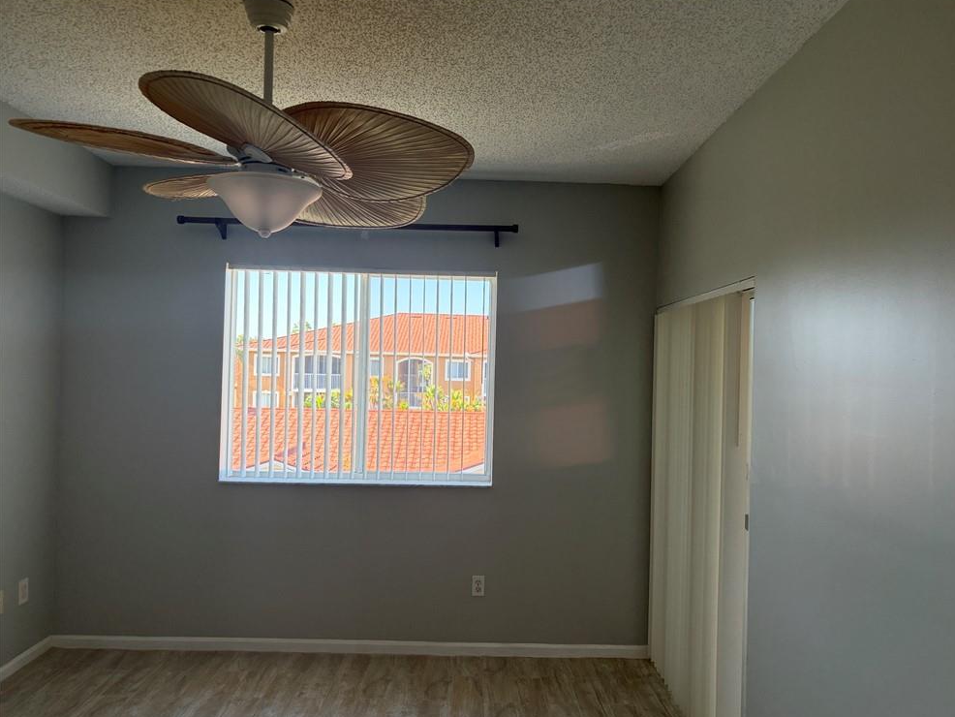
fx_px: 745
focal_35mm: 27
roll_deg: -2.0
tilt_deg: +1.0
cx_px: 494
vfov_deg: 51.4
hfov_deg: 65.3
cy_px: 365
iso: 125
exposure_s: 1/238
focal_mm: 5.96
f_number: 1.6
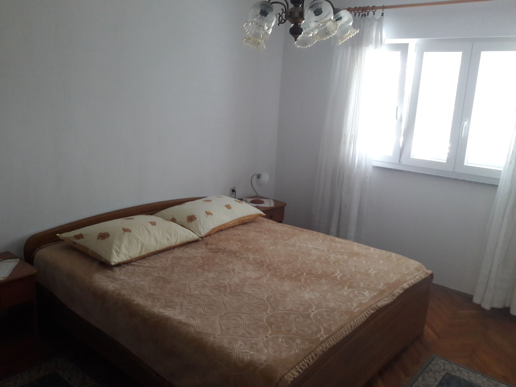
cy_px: 193
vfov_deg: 48.2
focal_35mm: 29
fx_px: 432
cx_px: 255
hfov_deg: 61.7
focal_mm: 3.7
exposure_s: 1/20
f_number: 1.9
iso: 160
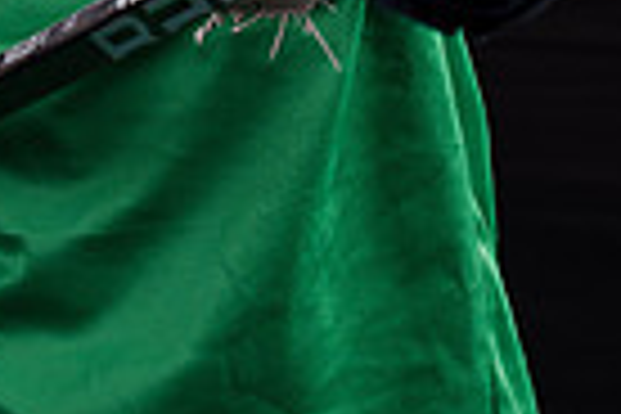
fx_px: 3691
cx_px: 338
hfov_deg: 9.6
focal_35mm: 214
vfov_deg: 6.2
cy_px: -425
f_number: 3.2
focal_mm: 51.1
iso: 80
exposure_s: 1/160
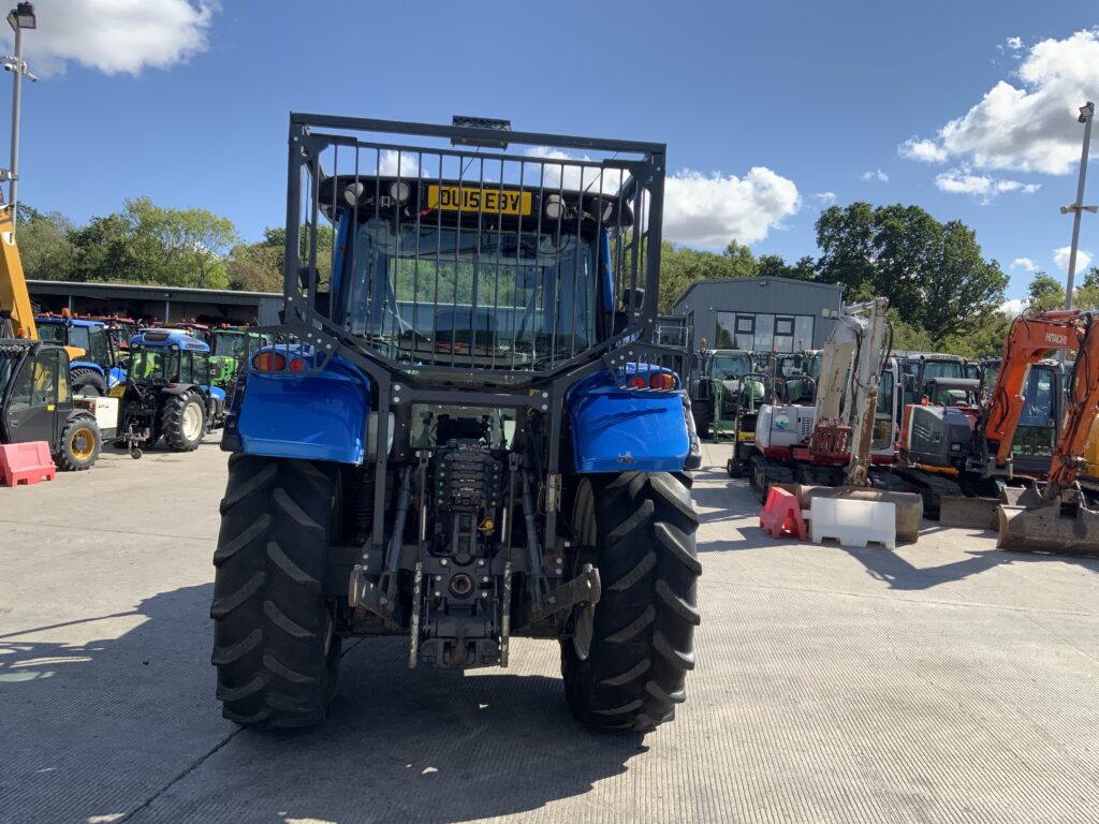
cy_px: 412
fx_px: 921
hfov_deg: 61.7
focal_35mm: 29
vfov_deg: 48.2
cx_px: 550
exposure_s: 1/1195
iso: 16
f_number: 1.8
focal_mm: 3
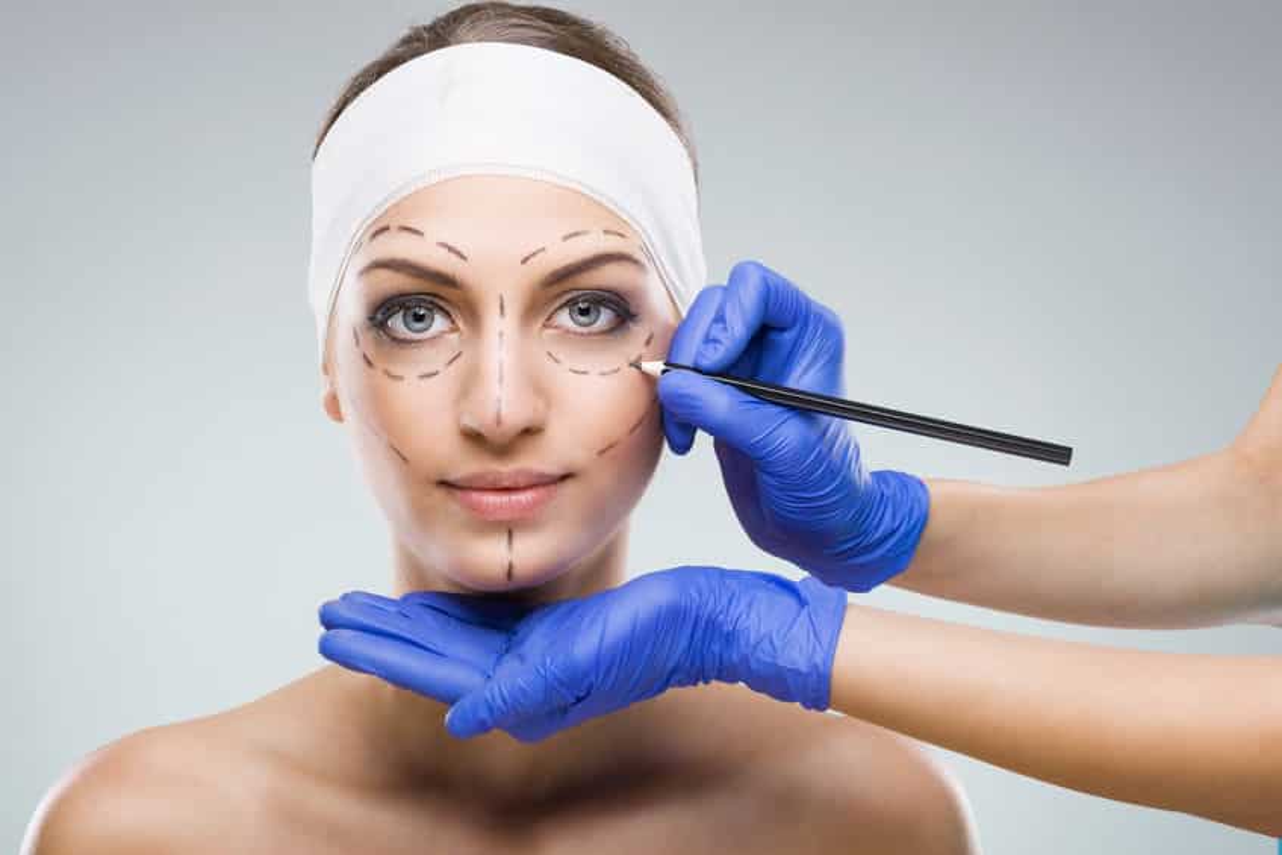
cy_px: 428
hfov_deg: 26.0
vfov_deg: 17.5
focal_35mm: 78
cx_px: 641
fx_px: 2778
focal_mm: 78
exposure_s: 1/125
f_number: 13
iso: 100
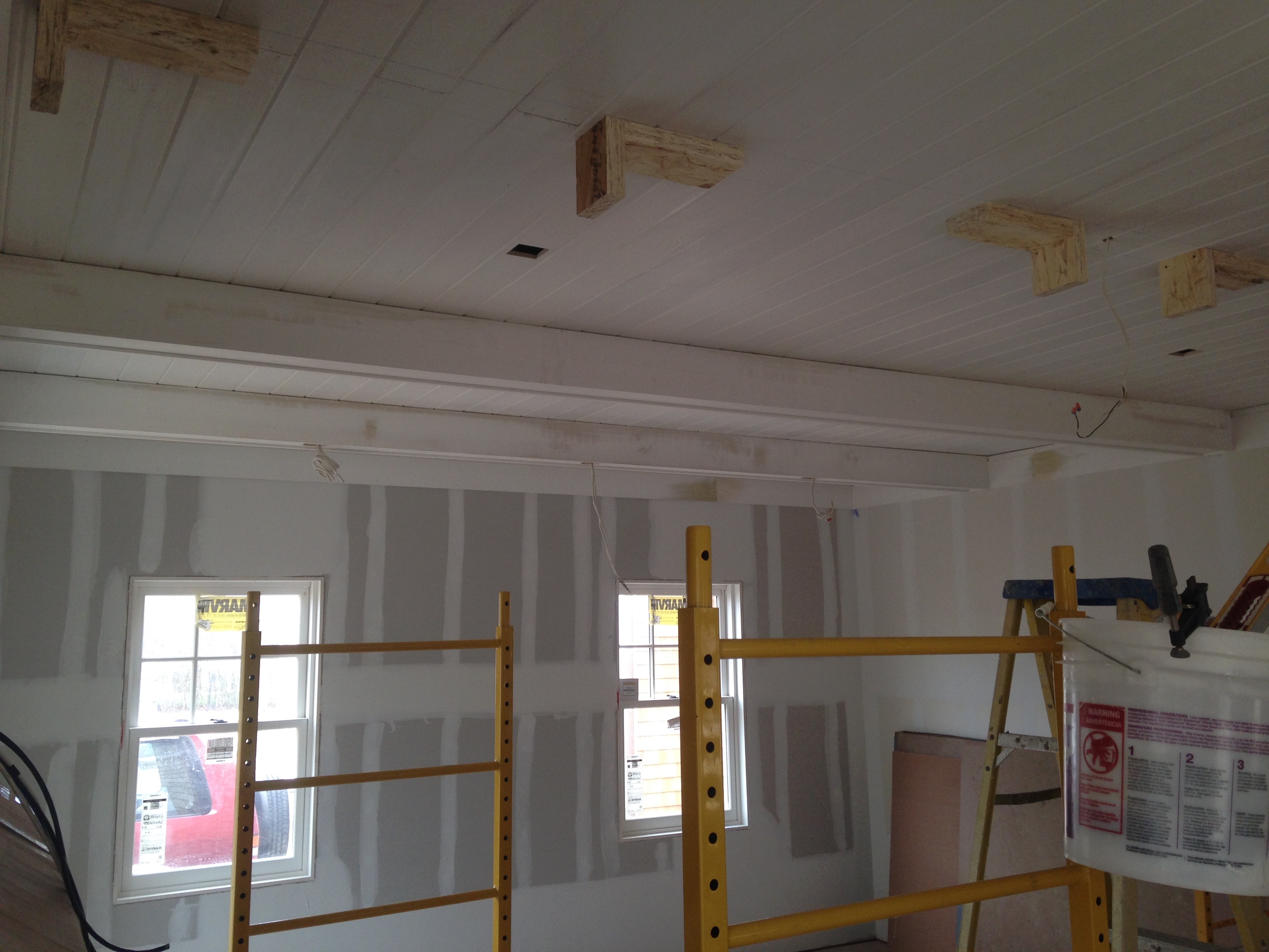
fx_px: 1210
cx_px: 634
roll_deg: -0.7
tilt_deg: +6.7
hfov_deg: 55.4
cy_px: 476
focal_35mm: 33
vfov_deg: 42.9
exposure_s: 1/60
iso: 64
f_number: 2.4
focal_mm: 4.12
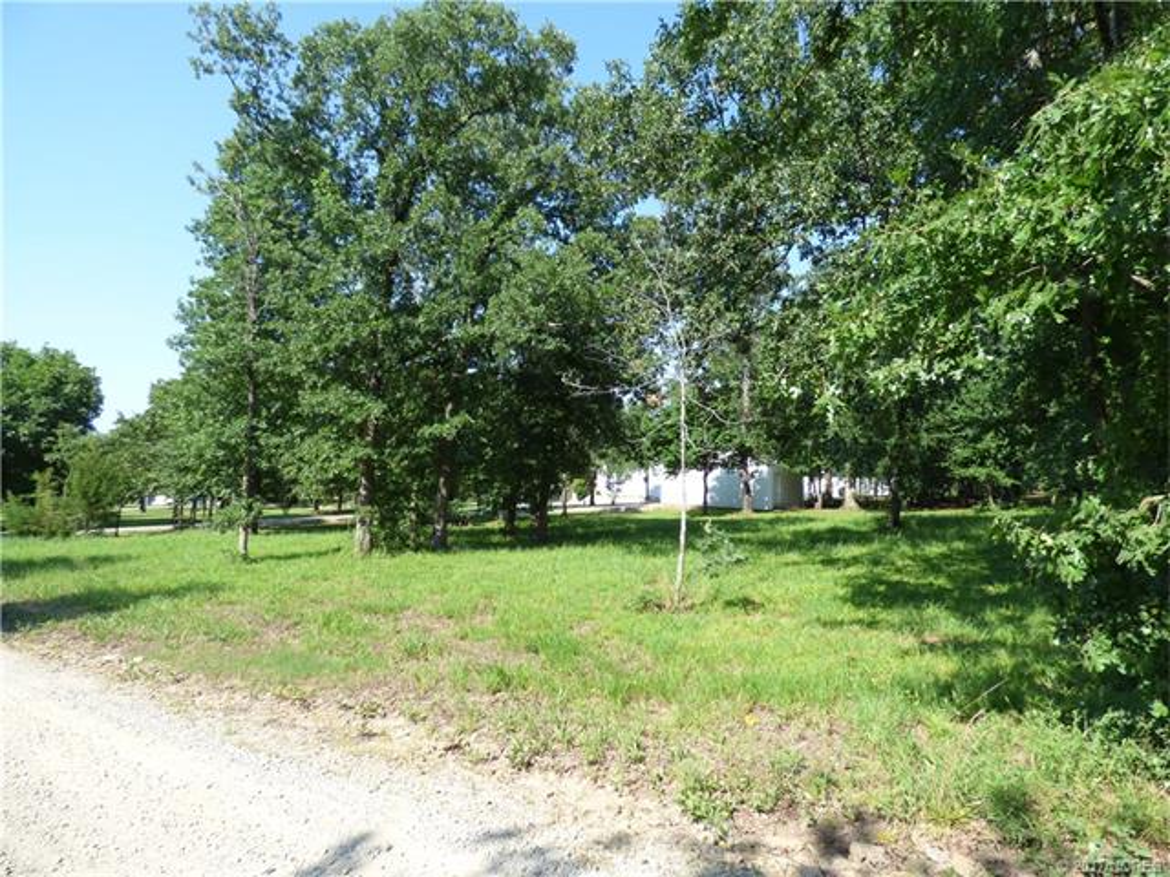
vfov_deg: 66.0
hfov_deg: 81.7
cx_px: 585
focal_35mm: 20
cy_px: 438
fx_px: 676
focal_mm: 3.58
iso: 100
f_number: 2.8
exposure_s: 1/640
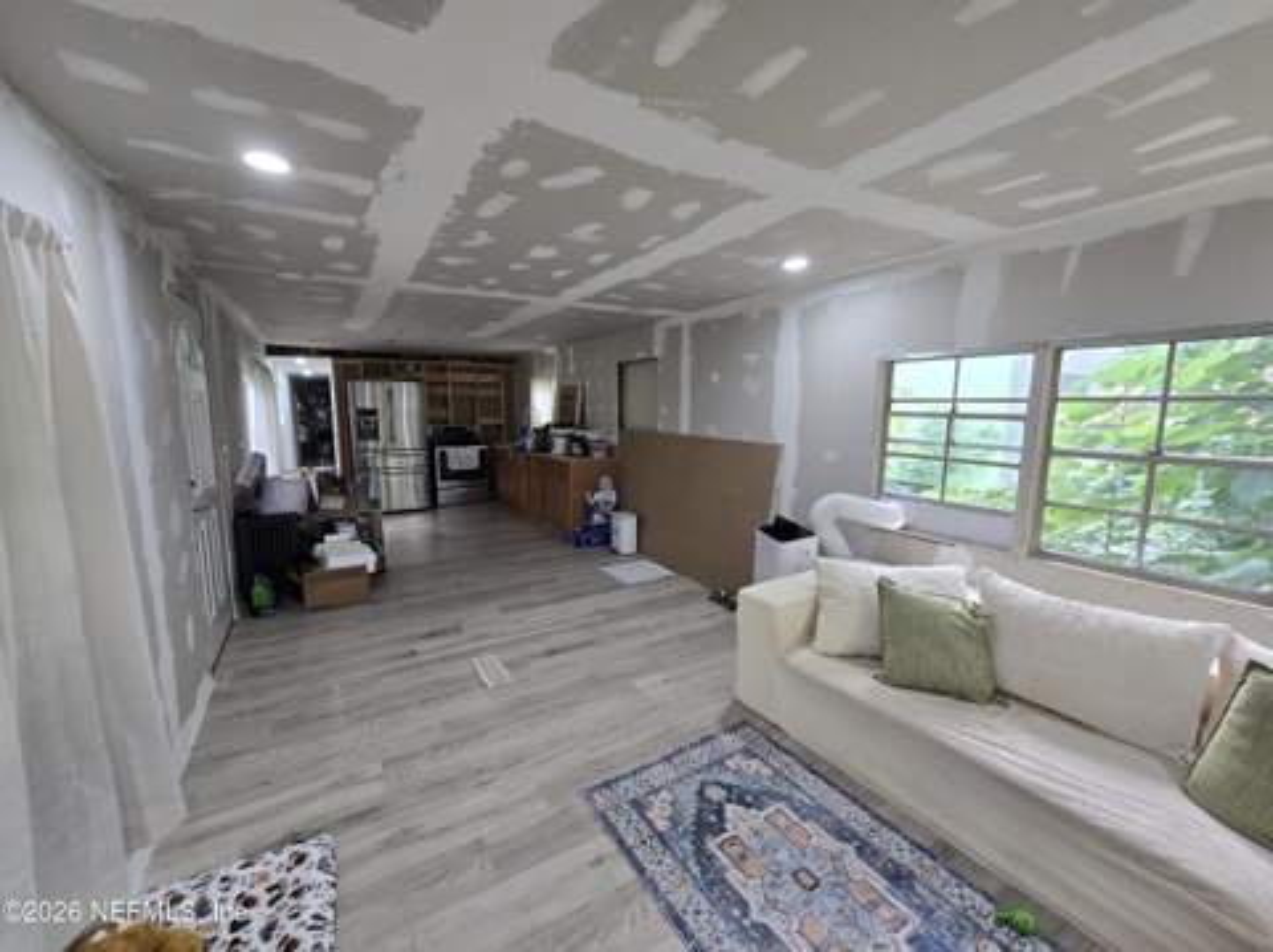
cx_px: 636
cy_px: 476
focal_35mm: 13
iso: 125
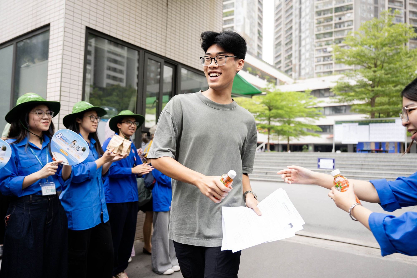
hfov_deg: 63.7
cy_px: 139
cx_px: 208
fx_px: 336
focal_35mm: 29
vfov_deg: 45.0
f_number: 3.2
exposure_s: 1/500
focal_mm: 29
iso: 250
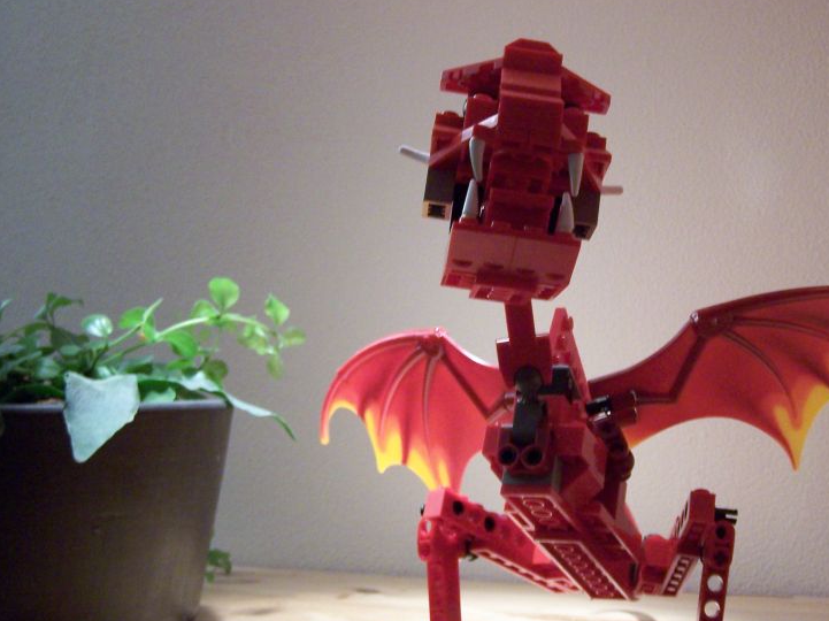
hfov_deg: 35.1
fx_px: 1293
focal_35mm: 54
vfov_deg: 27.0
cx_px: 568
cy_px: 300
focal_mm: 6.3
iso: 140
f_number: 2.8
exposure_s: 1/8
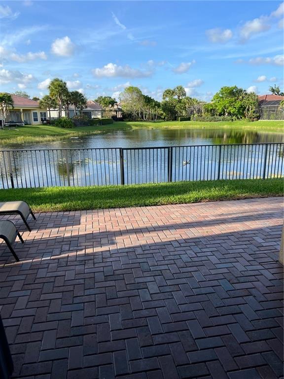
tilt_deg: -15.2
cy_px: 190
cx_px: 142
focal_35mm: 26
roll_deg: +1.2
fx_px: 284
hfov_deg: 53.1
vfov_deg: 67.3
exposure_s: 1/2123
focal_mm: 5.7
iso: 50
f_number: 1.5
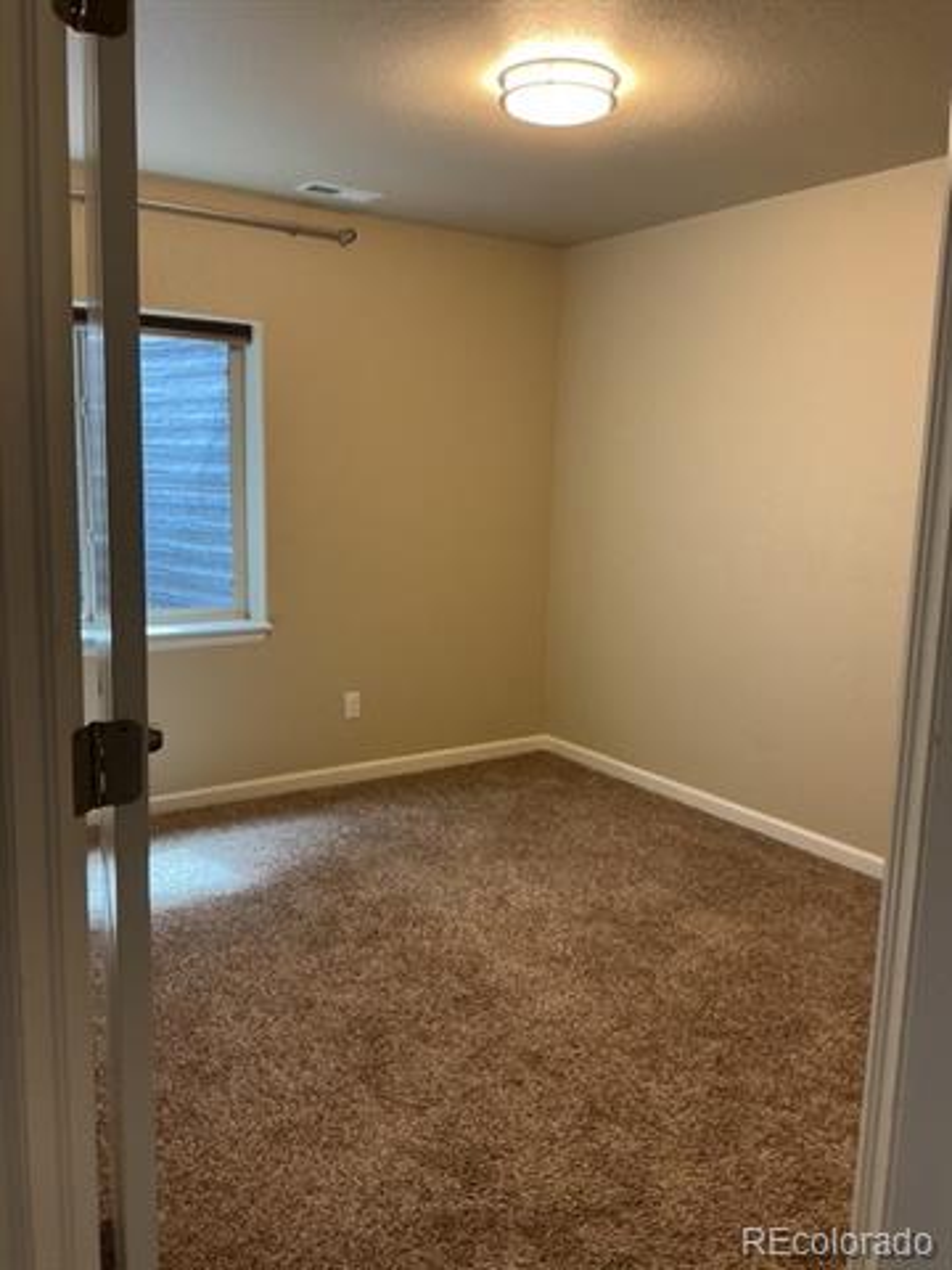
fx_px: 1063
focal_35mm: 29
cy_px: 635
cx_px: 476
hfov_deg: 48.2
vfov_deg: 61.7
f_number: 1.8
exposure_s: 1/60
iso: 125
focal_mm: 3
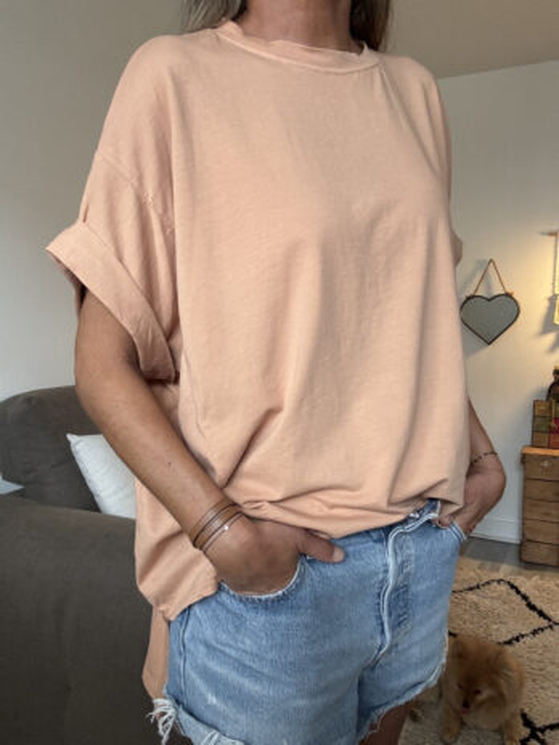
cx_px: 280
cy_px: 372
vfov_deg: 60.0
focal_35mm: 30
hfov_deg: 46.8
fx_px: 646
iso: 200
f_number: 1.9
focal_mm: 2.69
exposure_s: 1/60
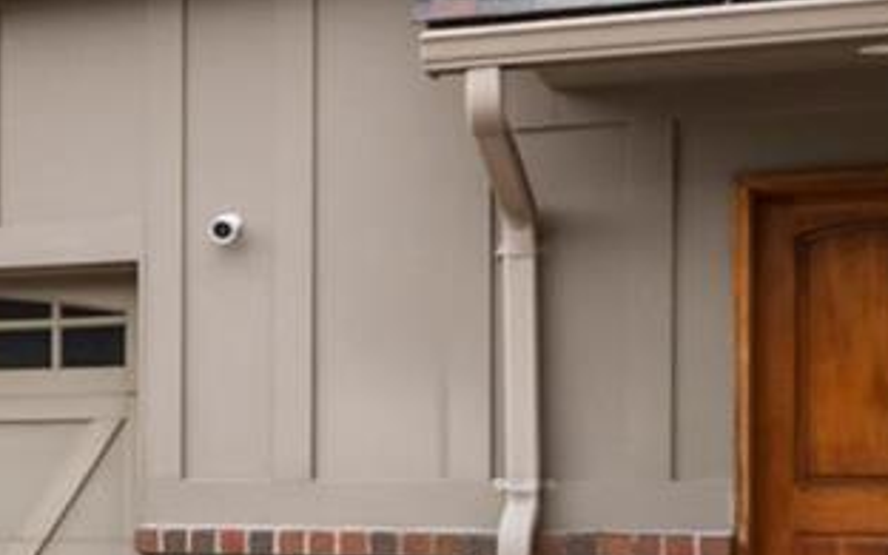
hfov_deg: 17.5
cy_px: 492
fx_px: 2275
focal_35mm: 94
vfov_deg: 13.8
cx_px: -754
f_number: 10
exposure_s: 1/400
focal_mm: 9
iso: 400
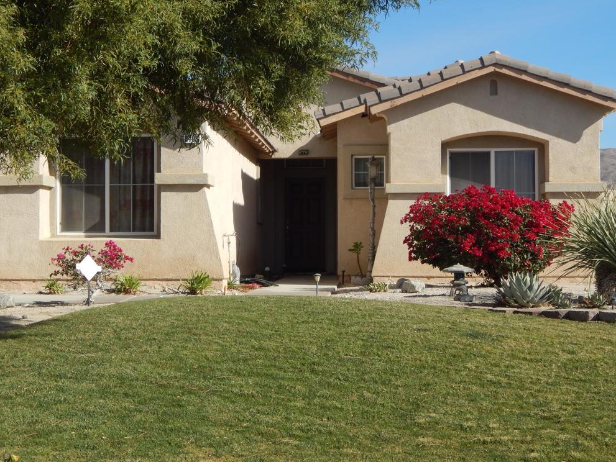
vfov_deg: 23.3
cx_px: 302
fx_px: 1122
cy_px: 227
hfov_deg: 30.7
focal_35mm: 63
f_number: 4
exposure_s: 1/1000
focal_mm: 10.9
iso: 125
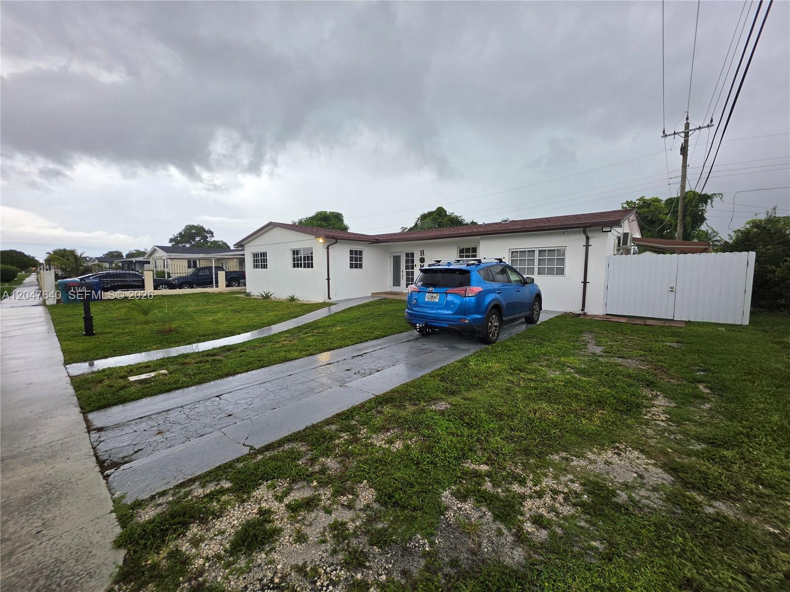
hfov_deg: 106.2
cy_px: 296
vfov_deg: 89.9
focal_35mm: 13
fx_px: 297
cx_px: 395
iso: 20
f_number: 1.9
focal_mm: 2.2
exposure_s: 1/120
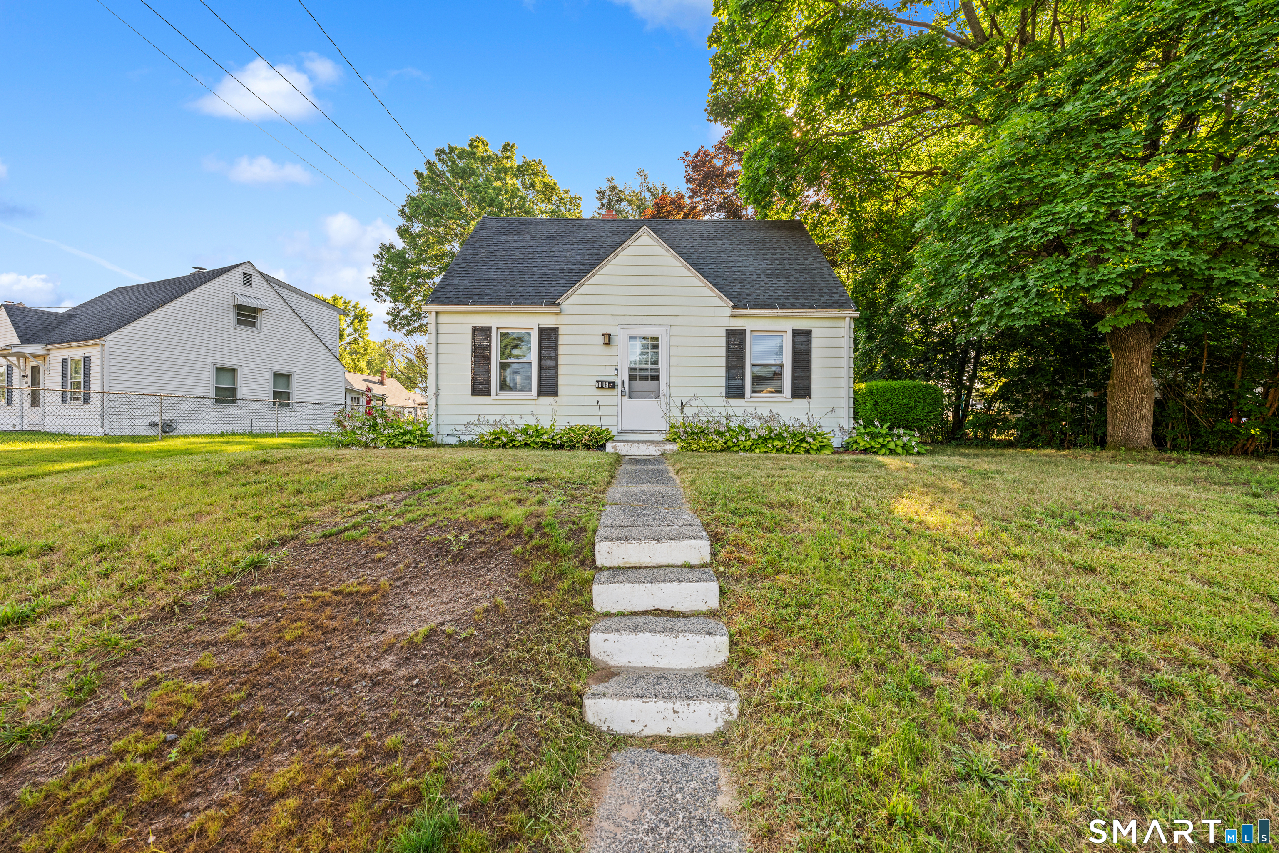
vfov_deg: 81.2
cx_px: 640
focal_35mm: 14
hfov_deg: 104.3
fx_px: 497
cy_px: 426
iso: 250
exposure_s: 1/100
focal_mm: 14
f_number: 8
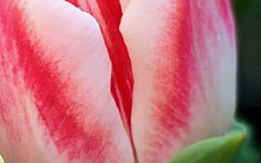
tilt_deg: -40.4
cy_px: 254
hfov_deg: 4.7
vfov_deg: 3.0
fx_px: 3108
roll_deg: +1.6
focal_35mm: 437
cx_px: 492
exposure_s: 1/50
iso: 50
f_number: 2.8
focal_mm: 6.6
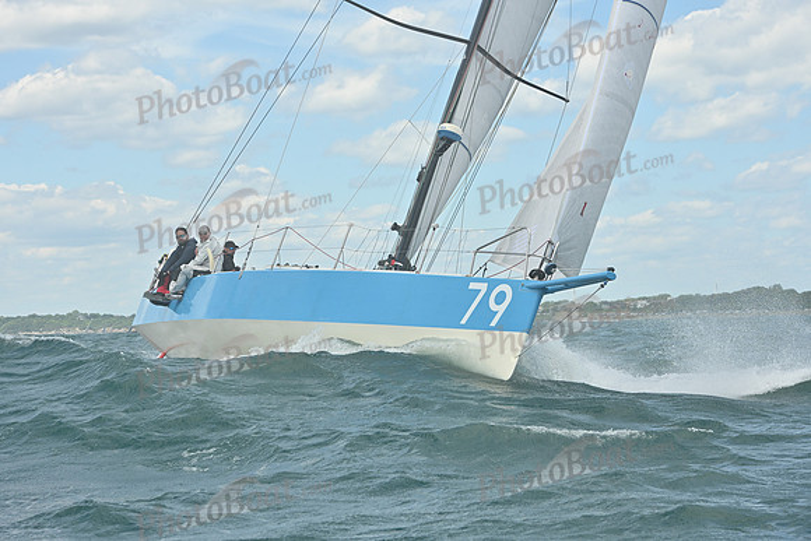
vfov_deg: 13.4
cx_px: 406
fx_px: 2298
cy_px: 270
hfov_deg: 20.0
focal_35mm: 102
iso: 320
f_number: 9
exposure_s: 1/1250
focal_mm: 102
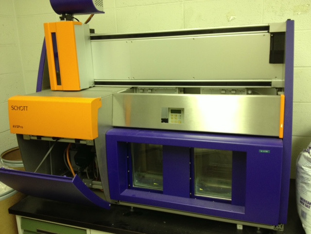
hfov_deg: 52.6
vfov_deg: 40.7
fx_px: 314
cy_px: 117
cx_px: 156
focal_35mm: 35
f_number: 2.4
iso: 100
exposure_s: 1/20
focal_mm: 4.28
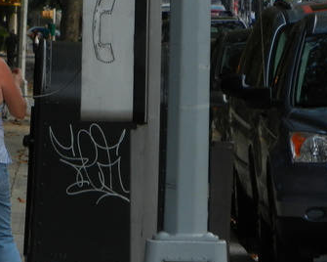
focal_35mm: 674
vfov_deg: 2.3
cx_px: -23
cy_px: 168
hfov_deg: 2.9
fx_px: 6523
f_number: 5.3
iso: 160
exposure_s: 1/250
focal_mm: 52.6
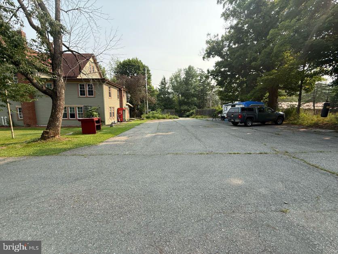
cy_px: 127
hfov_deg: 102.1
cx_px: 169
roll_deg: -0.6
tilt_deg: -7.5
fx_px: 137
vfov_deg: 85.7
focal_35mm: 14
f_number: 2.2
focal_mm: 2.22
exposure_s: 1/820
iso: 64
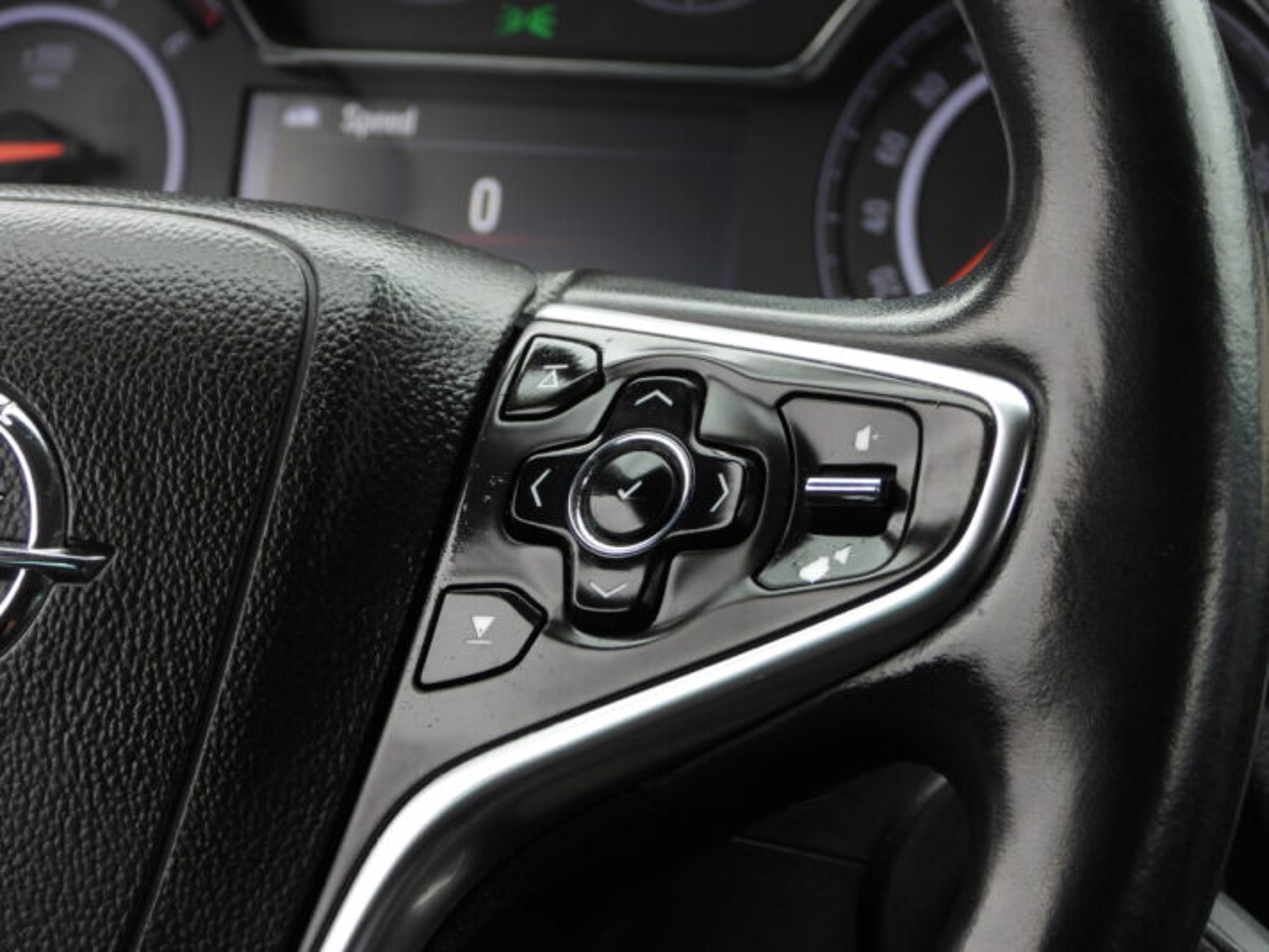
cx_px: 634
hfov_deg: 12.7
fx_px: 5682
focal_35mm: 155
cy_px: 476
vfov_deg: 9.6
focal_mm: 27.9
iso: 140
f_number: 4
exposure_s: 1/60
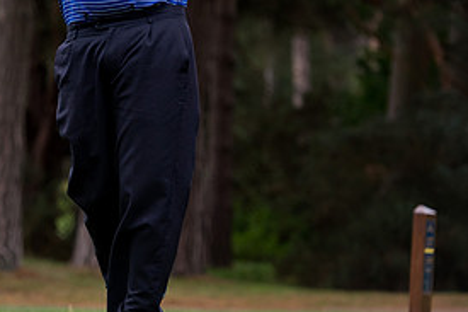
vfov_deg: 4.8
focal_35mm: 285
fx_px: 3703
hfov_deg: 7.2
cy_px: 43
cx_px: -9
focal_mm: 135
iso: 800
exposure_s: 1/1000
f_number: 4
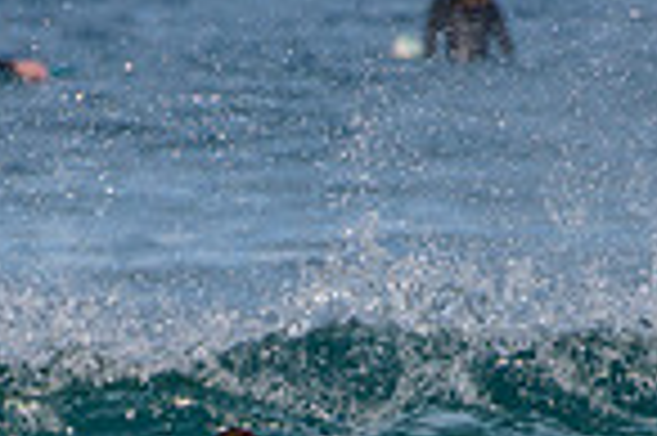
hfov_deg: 0.8
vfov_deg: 0.6
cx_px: 207
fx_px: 44425
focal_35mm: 2437
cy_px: 648
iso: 140
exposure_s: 1/2000
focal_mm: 500
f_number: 5.6
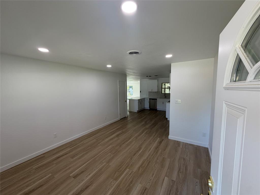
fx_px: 105
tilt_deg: -5.2
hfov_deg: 102.1
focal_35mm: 14
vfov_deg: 85.7
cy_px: 98
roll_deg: +1.1
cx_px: 130
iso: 125
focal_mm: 2.22
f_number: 2.2
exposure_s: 1/120
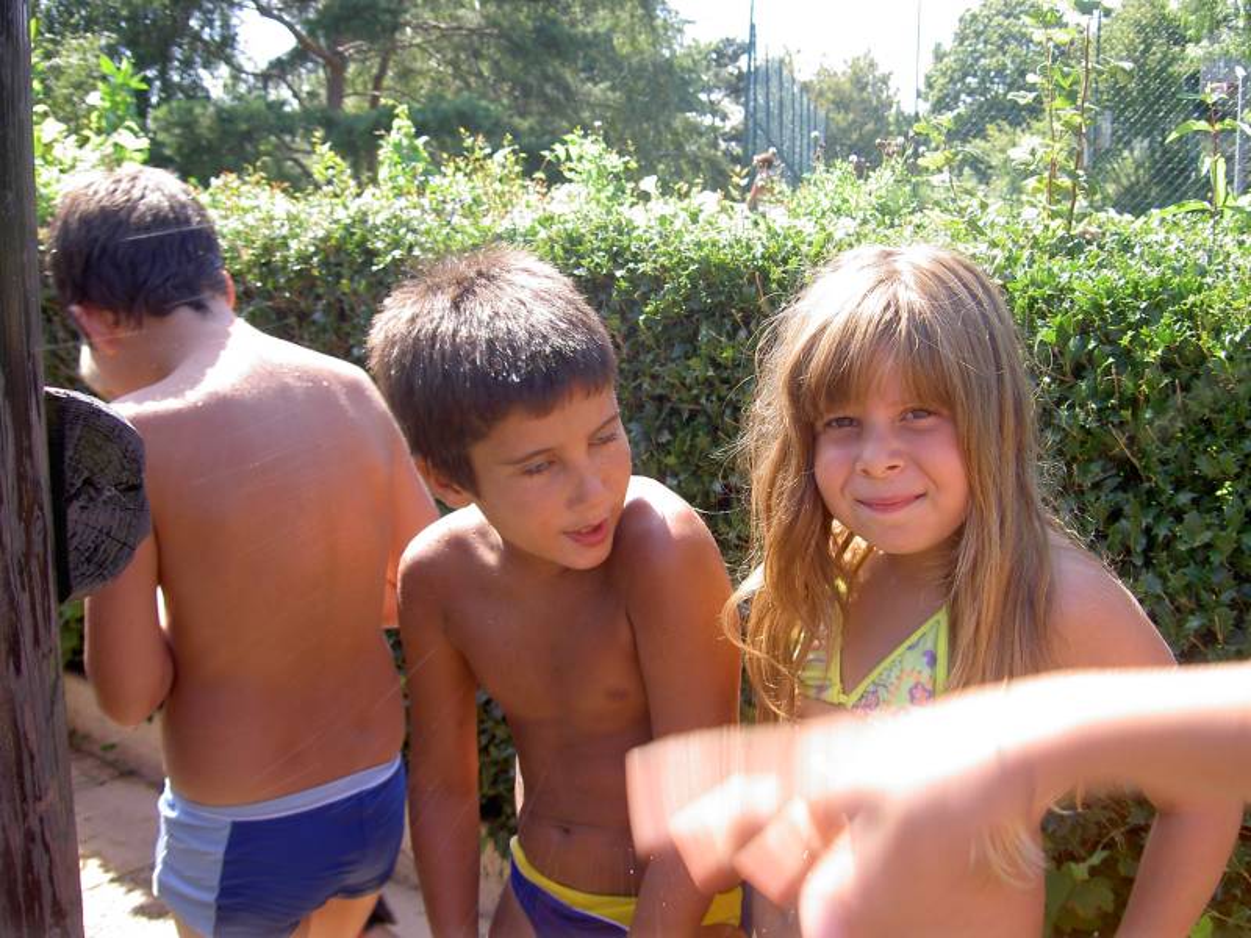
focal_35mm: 39
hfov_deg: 47.9
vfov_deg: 36.8
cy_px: 469
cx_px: 626
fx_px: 1409
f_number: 2.8
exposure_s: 1/160
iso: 100
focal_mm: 8
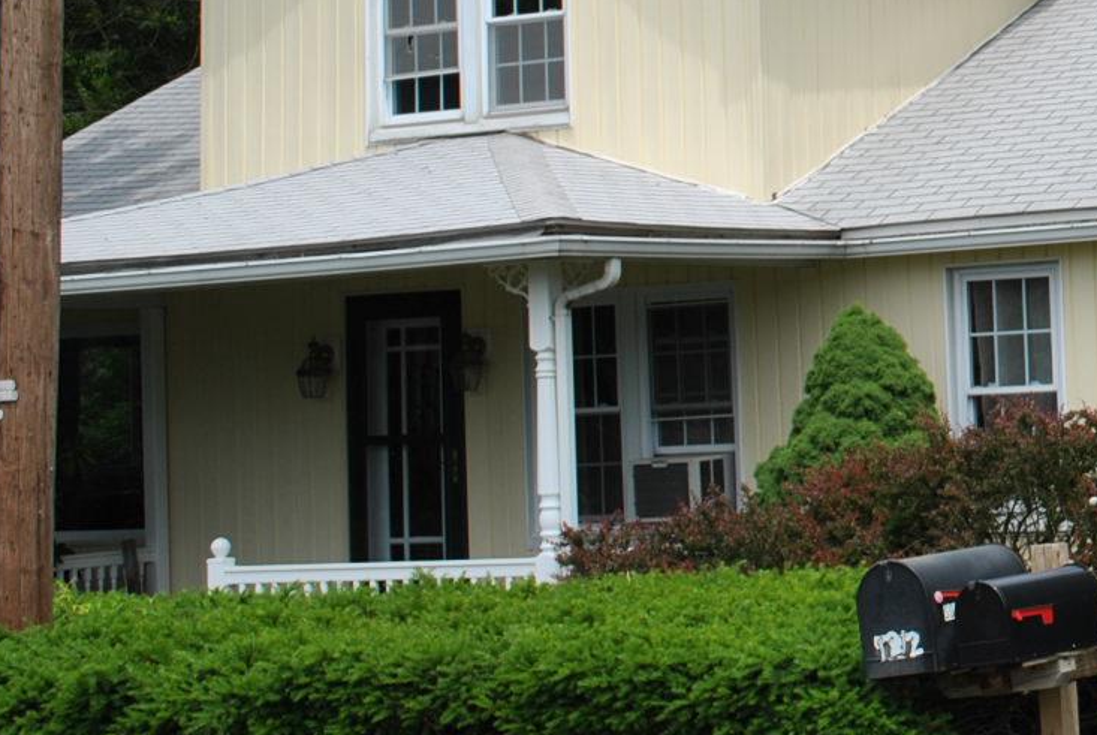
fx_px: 3143
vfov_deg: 13.2
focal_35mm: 103
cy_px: 4
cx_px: 1417
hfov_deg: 18.5
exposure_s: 1/320
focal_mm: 26
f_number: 9
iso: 100
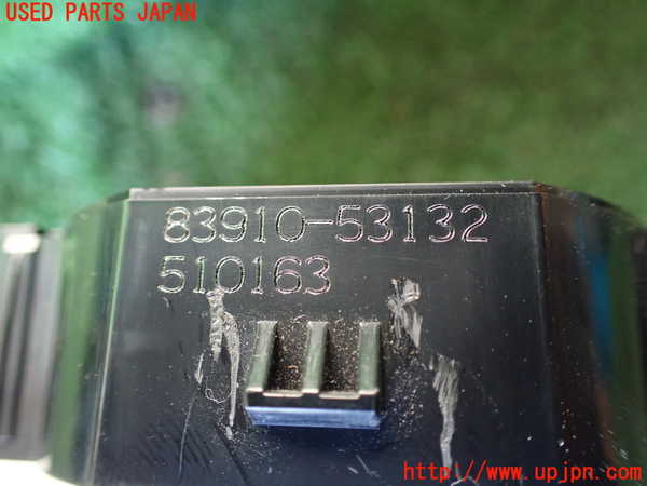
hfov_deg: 60.0
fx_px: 561
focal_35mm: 30
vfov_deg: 46.8
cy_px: 243
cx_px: 324
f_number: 2.3
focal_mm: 5.4
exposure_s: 1/125
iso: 800
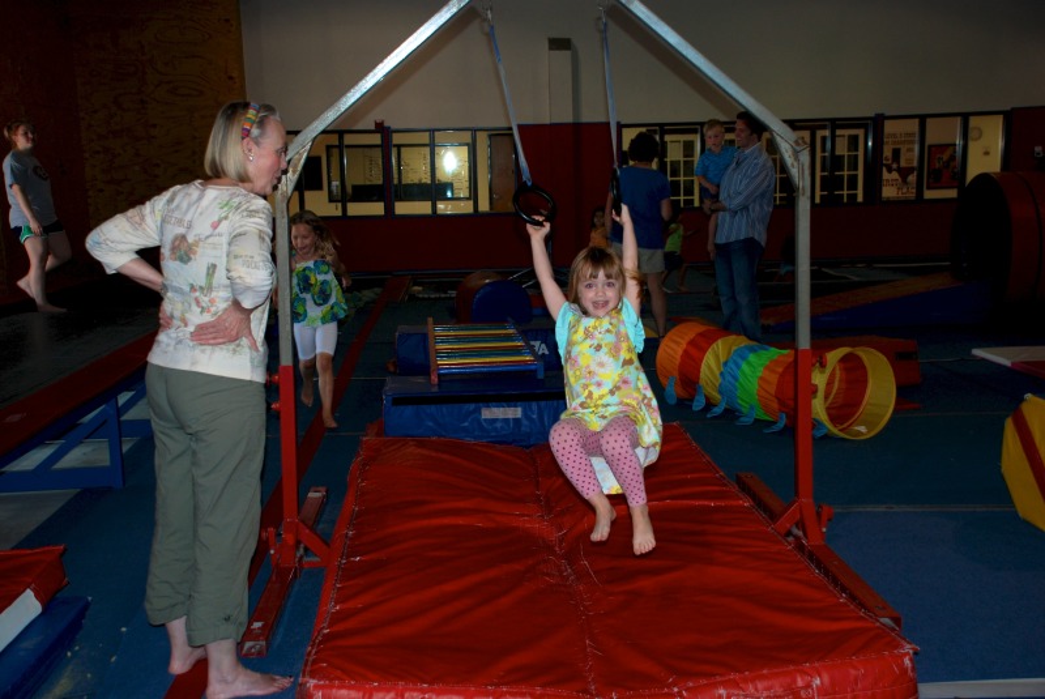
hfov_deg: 42.3
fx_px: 1351
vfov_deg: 29.0
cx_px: 522
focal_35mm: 46
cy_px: 350
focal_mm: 31
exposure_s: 1/60
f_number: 4.2
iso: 200
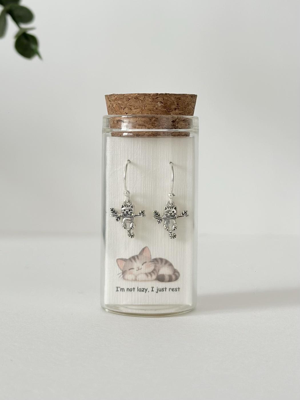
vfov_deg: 39.7
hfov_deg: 30.3
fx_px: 555
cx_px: 150
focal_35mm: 48
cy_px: 200
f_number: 1.78
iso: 125
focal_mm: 6.86
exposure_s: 1/121
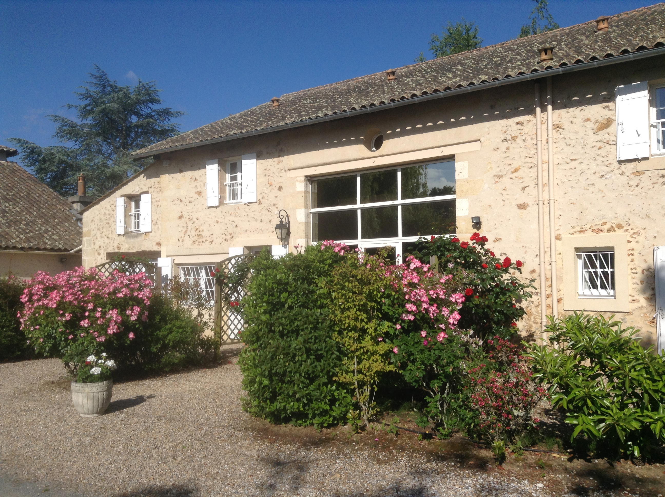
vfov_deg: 42.8
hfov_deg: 55.4
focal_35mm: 33
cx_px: 332
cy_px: 248
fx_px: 633
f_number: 2.4
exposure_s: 1/1812
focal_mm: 3.3
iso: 25
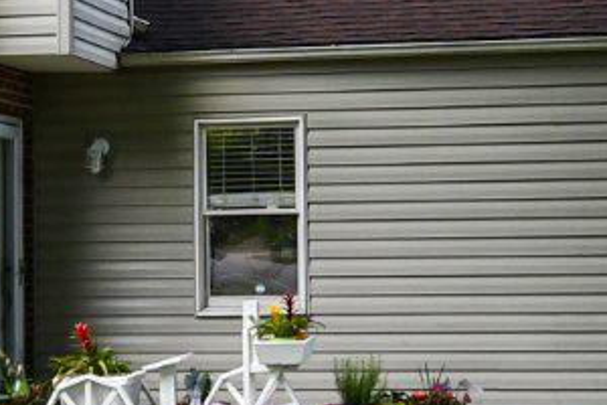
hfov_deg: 16.6
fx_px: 2074
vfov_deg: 11.1
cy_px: 133
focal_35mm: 123
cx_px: 162
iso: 200
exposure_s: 1/250
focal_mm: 12
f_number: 7.1
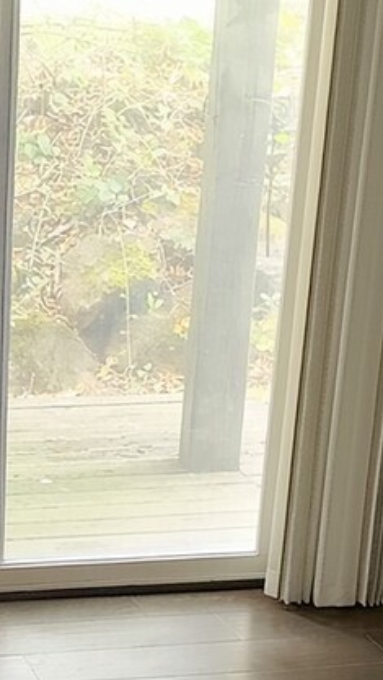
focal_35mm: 109
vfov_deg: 18.6
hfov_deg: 10.7
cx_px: -202
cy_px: 809
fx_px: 1965
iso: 25
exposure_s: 1/15
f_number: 2.2
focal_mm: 4.15
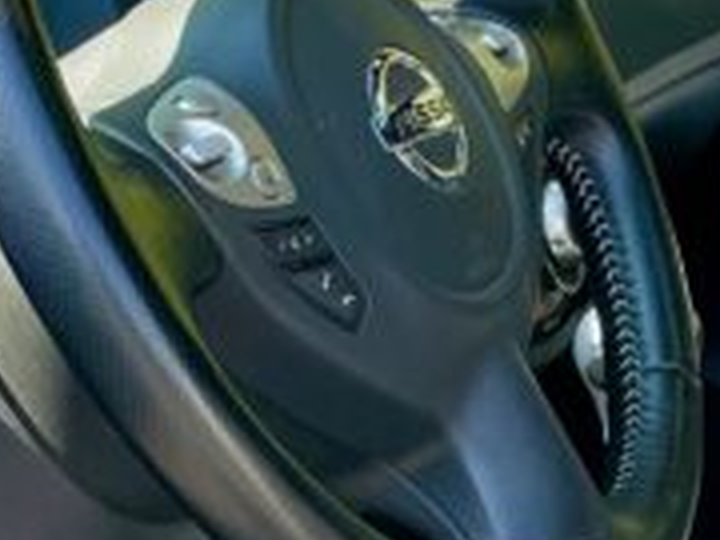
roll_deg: -0.8
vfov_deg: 9.7
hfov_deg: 13.3
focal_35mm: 148
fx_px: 3078
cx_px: 548
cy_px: 816
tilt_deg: -19.4
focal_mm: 4.2
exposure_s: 1/316
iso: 32
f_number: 1.6
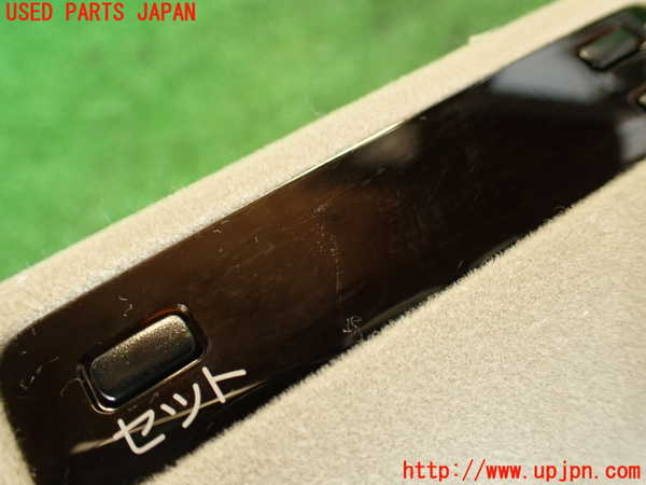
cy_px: 242
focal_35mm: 32
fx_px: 597
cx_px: 323
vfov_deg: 44.2
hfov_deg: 56.8
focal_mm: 5.79
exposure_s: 1/30
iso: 250
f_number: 2.4
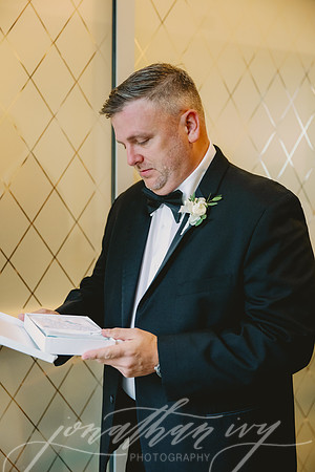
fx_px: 577
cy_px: 236
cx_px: 158
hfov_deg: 30.5
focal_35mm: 44
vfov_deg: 44.5
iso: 2000
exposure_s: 1/400
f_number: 2.8
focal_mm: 44
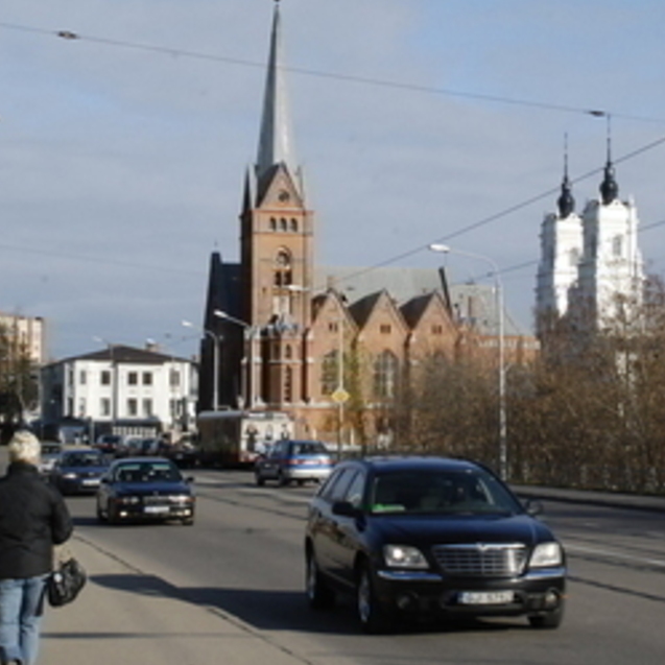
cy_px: 289
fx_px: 1953
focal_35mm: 90
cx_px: 351
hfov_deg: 19.3
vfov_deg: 19.3
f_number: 22
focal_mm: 35
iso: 640
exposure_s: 1/180
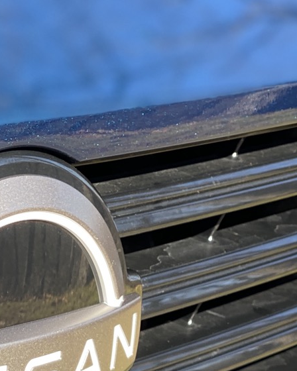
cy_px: 339
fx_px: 1912
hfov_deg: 8.8
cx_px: -3
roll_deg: +1.7
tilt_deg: -12.5
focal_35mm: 174
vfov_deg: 11.0
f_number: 2
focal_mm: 6
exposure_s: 1/158
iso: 20
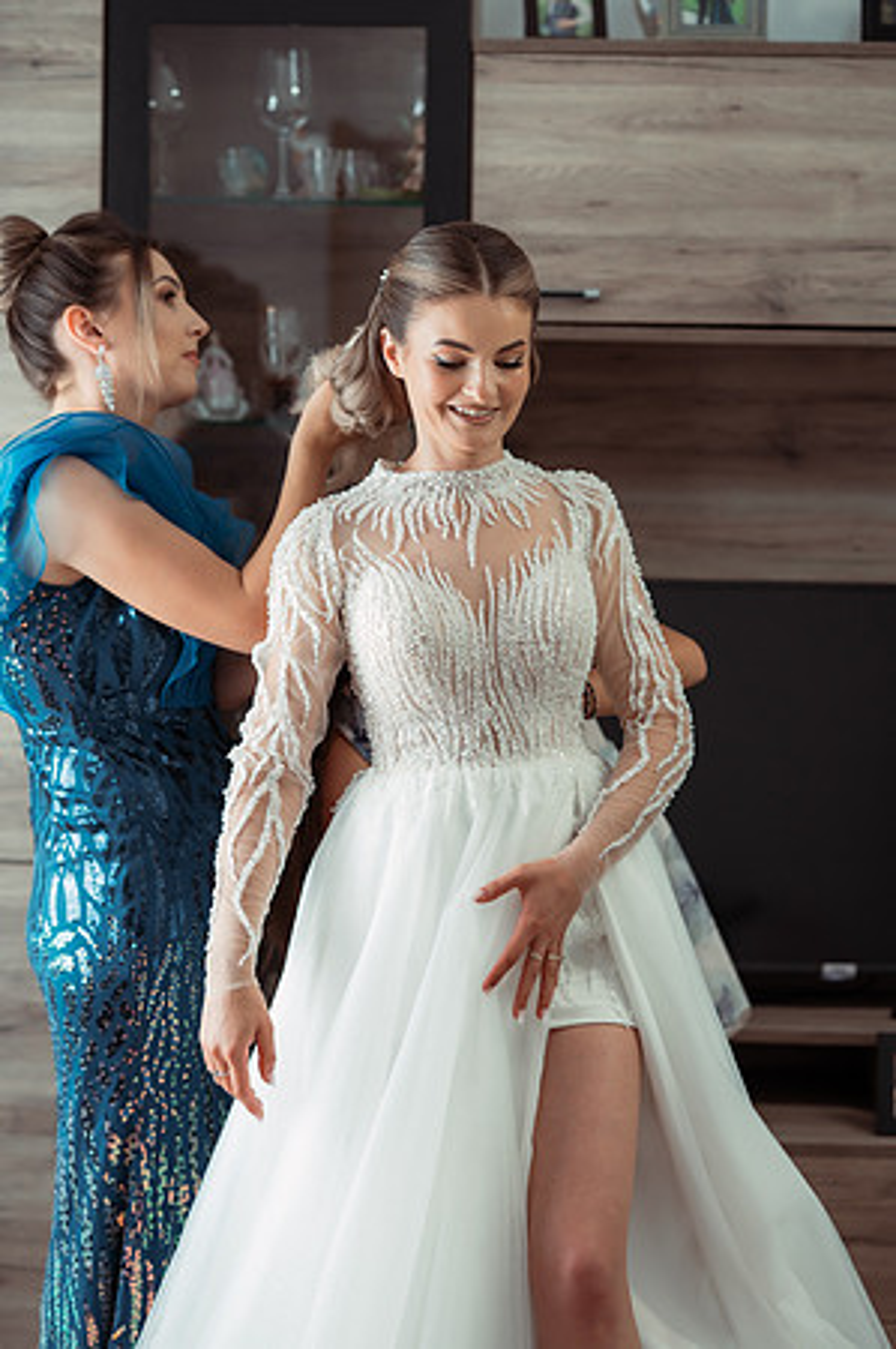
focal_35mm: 85
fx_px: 3180
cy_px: 674
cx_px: 448
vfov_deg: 23.9
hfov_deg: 16.0
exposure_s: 1/250
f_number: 2.5
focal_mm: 85
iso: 500
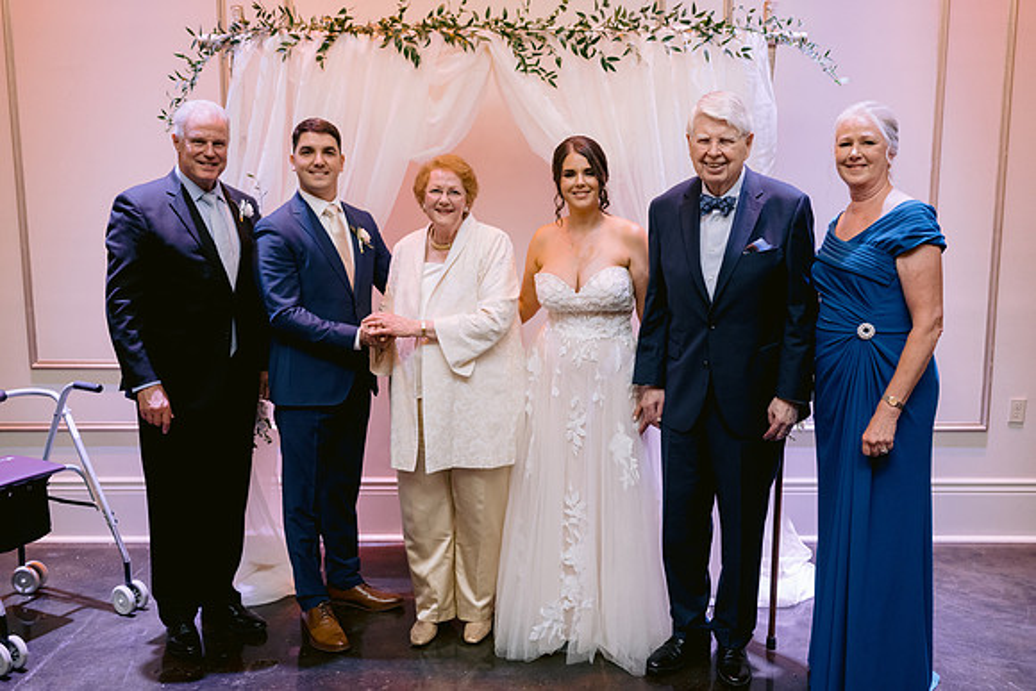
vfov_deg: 37.9
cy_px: 346
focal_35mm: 35
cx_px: 518
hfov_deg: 54.4
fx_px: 1007
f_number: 2.2
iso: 1250
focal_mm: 35
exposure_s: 1/125
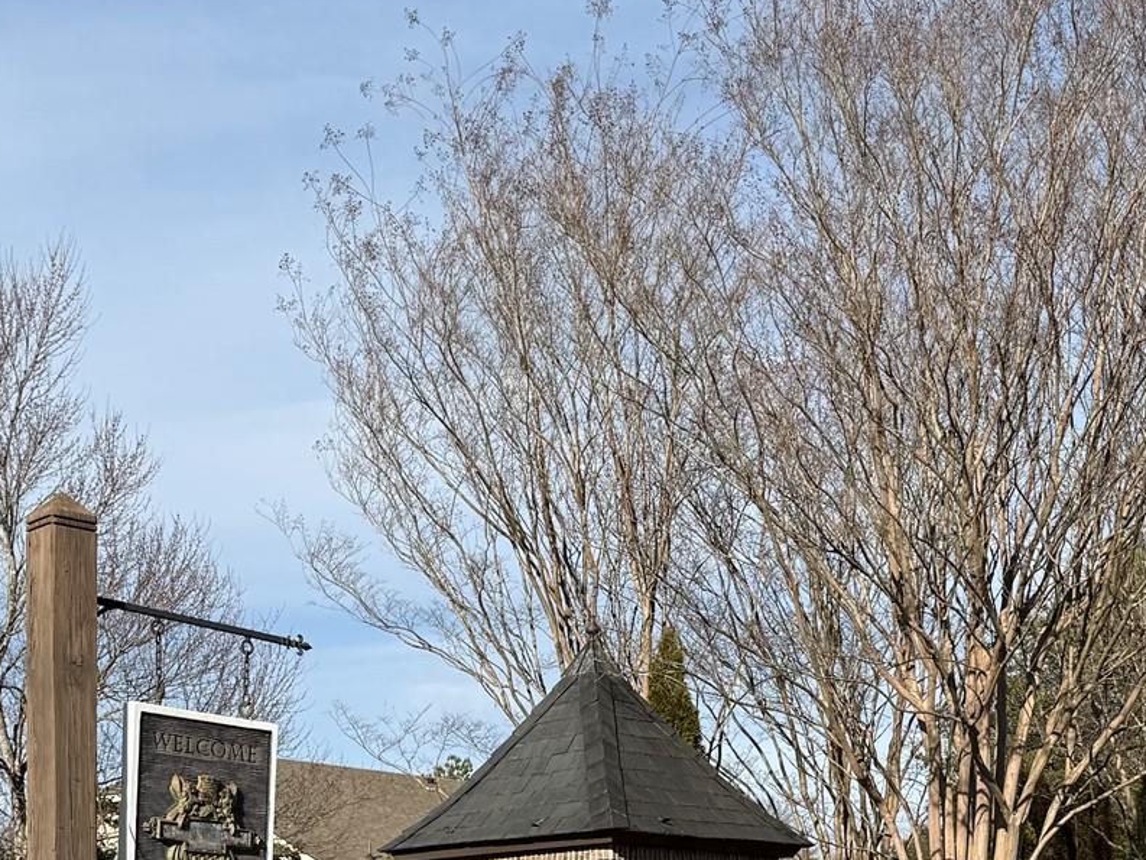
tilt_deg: +0.3
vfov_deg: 22.1
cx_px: 487
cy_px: 1000
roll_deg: +0.5
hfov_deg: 31.1
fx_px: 2053
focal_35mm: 62
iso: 80
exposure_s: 1/4975
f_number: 1.78
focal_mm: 6.76
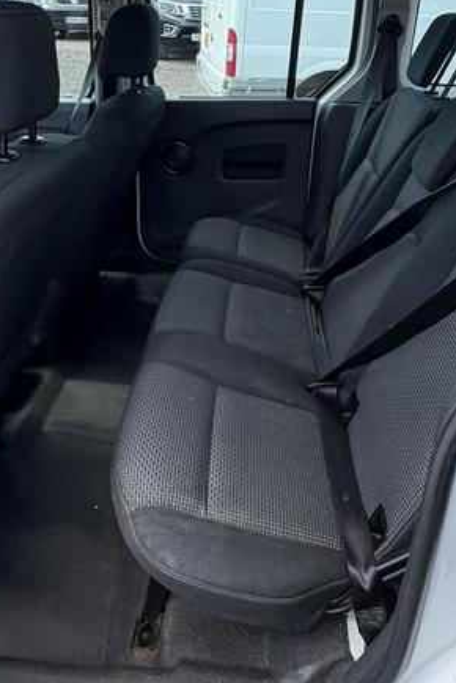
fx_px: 570
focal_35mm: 30
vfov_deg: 60.6
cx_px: 211
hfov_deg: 43.6
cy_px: 234
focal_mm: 2.22
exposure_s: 1/324
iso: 64
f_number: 2.2
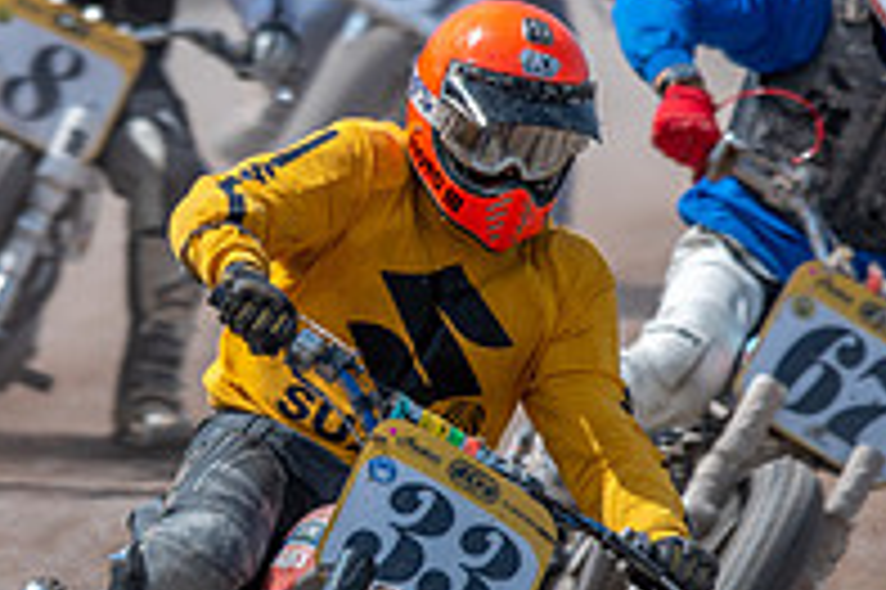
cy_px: 464
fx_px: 33295
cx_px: 332
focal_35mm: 1354
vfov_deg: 1.0
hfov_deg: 1.5
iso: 100
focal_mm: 390
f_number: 8
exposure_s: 1/320
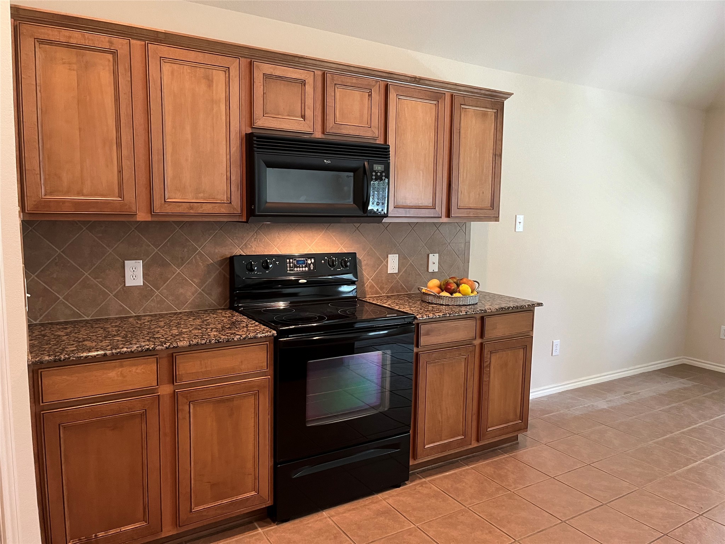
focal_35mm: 26
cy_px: 272
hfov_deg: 67.3
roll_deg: -0.7
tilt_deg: -7.5
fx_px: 545
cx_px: 362
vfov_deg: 53.1
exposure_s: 1/60
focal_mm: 5.1
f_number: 1.6
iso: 400
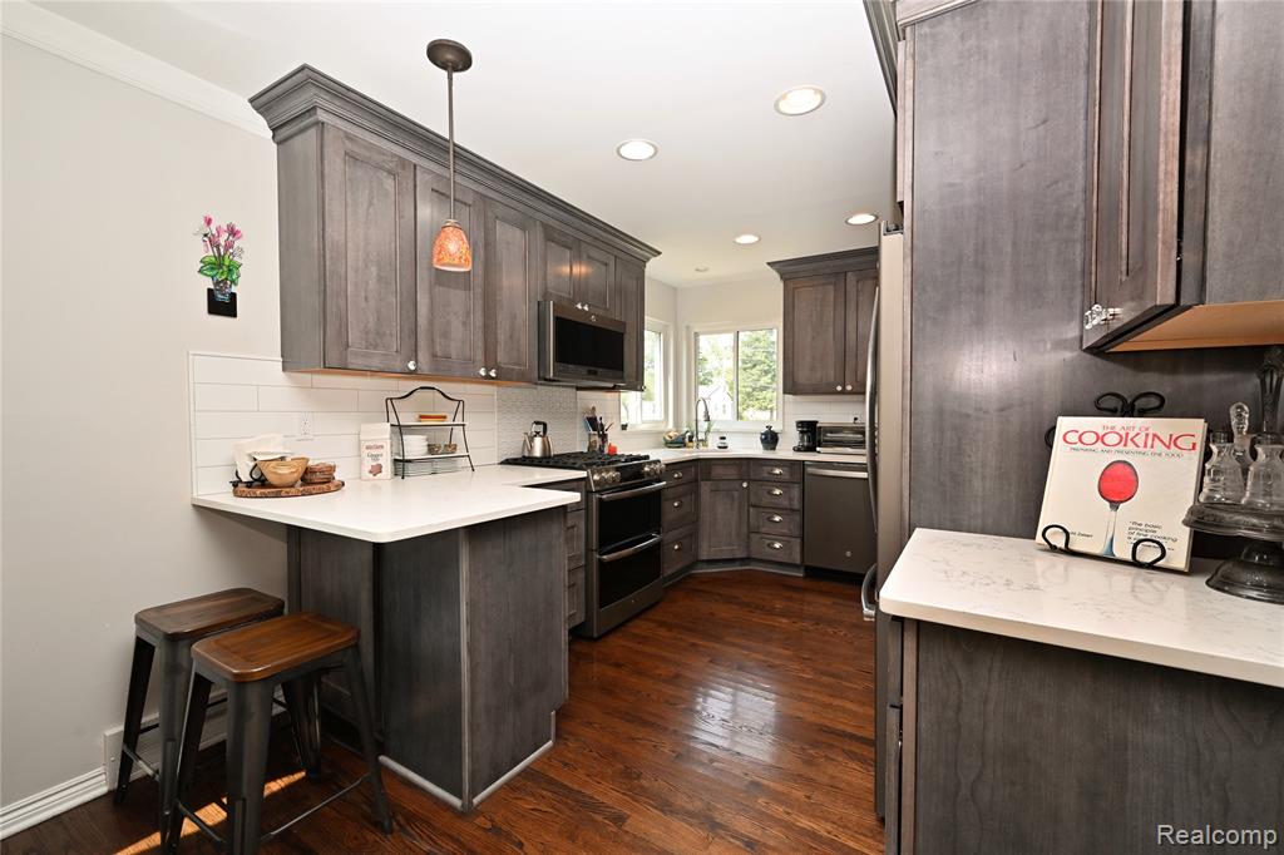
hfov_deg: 104.3
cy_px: 428
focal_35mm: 14
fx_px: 499
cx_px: 642
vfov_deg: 81.2
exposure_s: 1/60
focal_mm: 14
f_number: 9
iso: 450
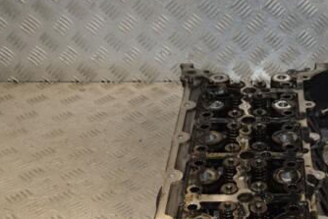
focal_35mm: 70
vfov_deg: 19.4
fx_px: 638
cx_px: 268
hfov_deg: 28.2
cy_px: 154
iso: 800
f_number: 7.1
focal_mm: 26
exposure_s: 1/200
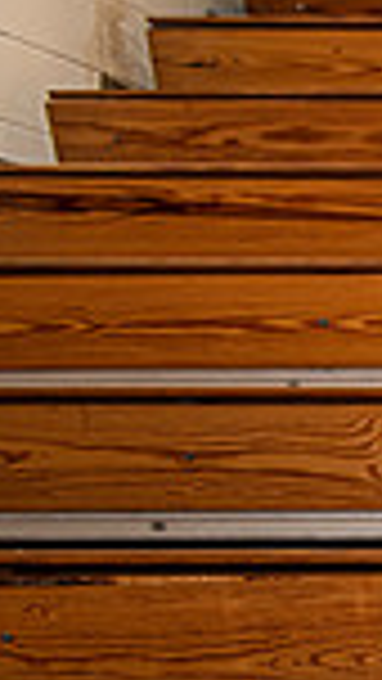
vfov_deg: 14.9
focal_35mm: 143
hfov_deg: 7.0
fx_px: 2574
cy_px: 524
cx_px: 1359
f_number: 5.6
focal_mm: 31
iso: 100
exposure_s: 1/200
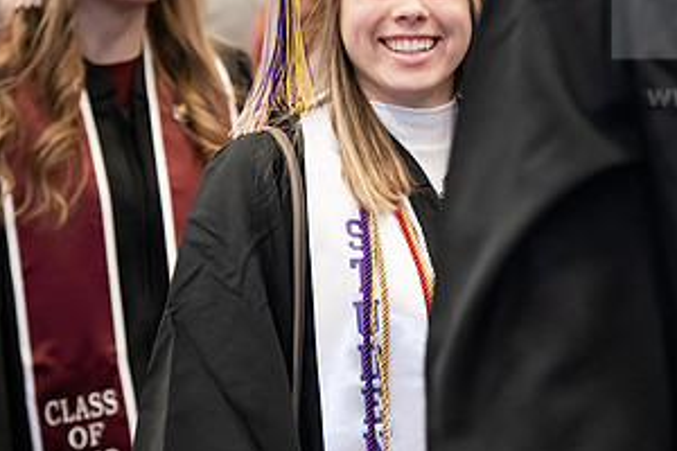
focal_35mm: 251
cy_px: 143
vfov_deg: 5.5
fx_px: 4720
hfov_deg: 8.2
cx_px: 544
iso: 2000
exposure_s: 1/200
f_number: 3.2
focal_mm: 130
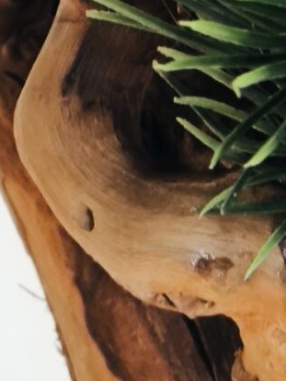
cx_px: 410
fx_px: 3400
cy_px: -584
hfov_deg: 4.8
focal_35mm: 309
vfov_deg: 6.1
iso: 100
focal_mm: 4.71
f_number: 1.7
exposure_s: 1/50
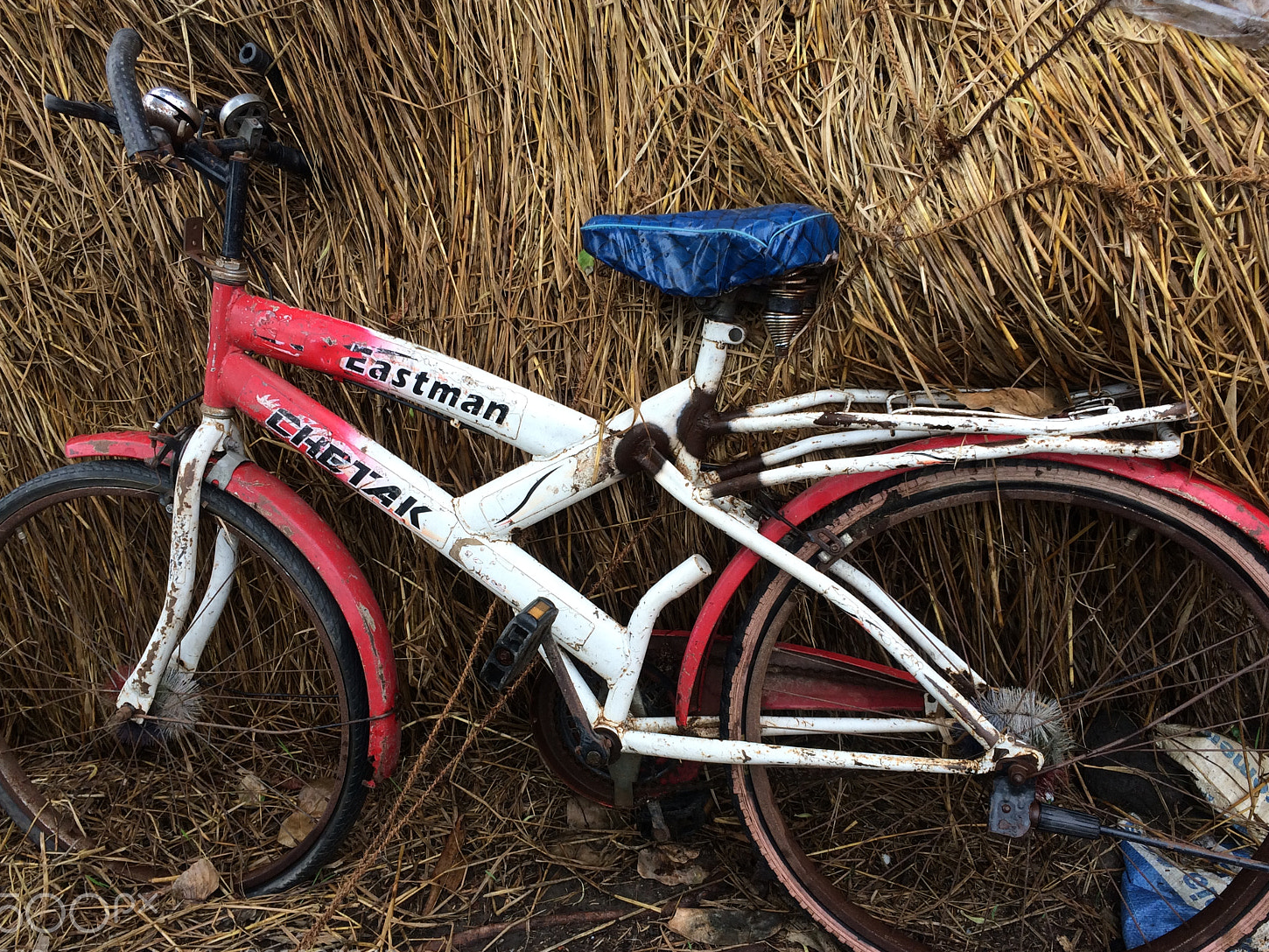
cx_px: 641
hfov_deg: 56.8
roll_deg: +18.8
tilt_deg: -37.9
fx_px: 1173
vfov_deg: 44.2
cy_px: 503
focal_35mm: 32
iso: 32
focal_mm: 4.15
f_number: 2.2
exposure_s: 1/217
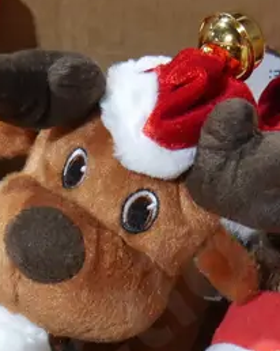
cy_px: 388
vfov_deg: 14.3
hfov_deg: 11.6
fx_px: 1369
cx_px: 52
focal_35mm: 132
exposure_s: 1/60
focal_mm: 17
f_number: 4
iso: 500
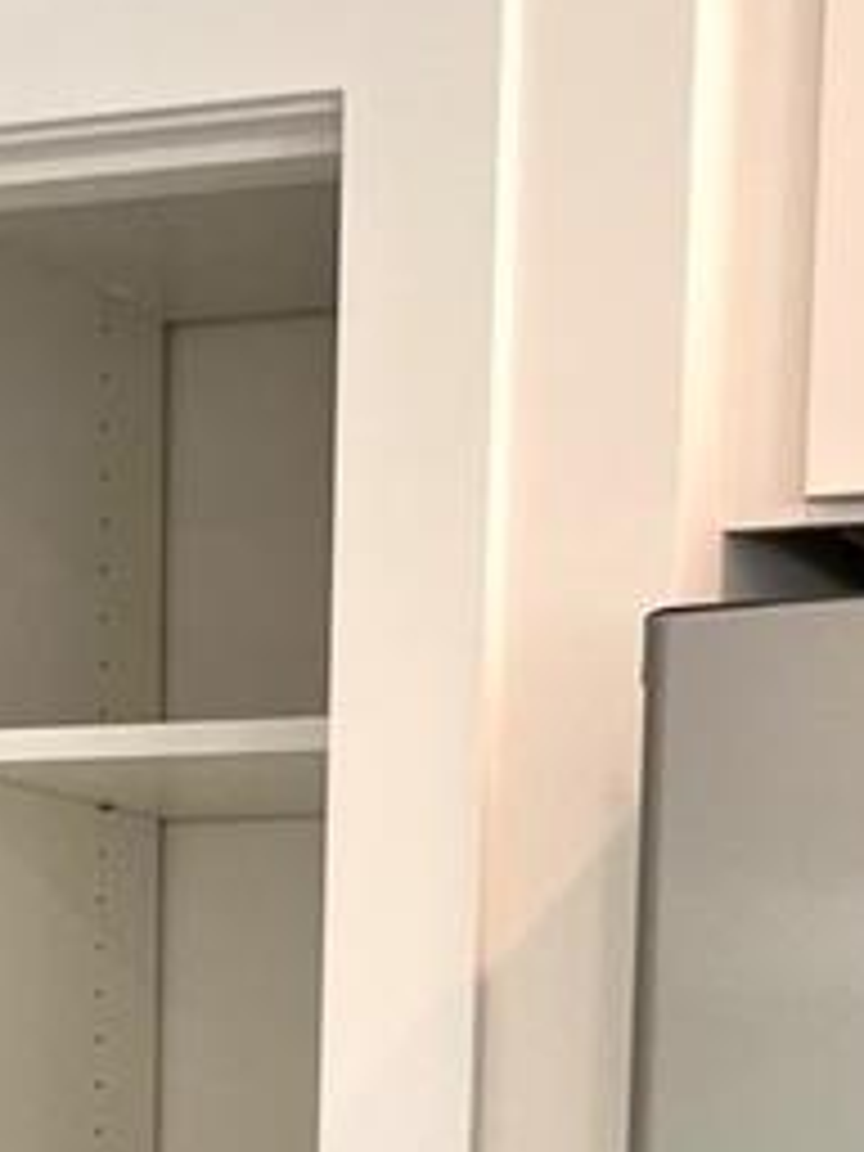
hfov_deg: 12.1
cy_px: 1922
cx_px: 212
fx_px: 4060
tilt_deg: -9.1
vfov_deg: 14.6
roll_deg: -0.9
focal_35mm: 122
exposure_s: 1/120
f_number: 1.6
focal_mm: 5.1
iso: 80
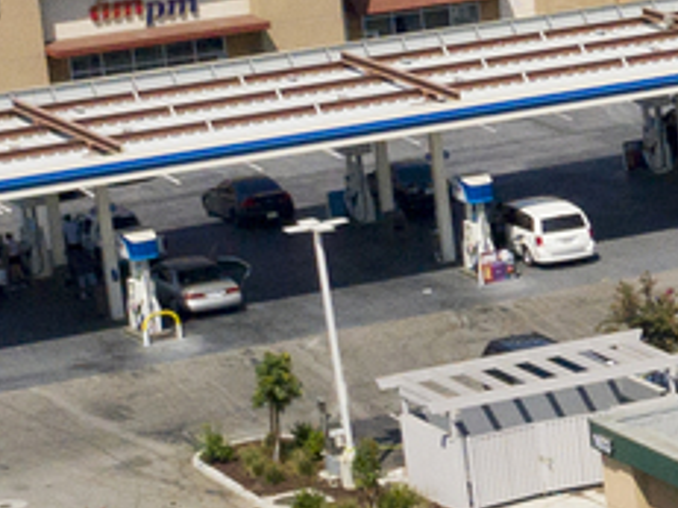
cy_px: 452
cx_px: 2113
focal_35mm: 233
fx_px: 4561
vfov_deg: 6.4
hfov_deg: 7.4
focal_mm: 10.26
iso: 400
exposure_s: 1/200
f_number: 4.5
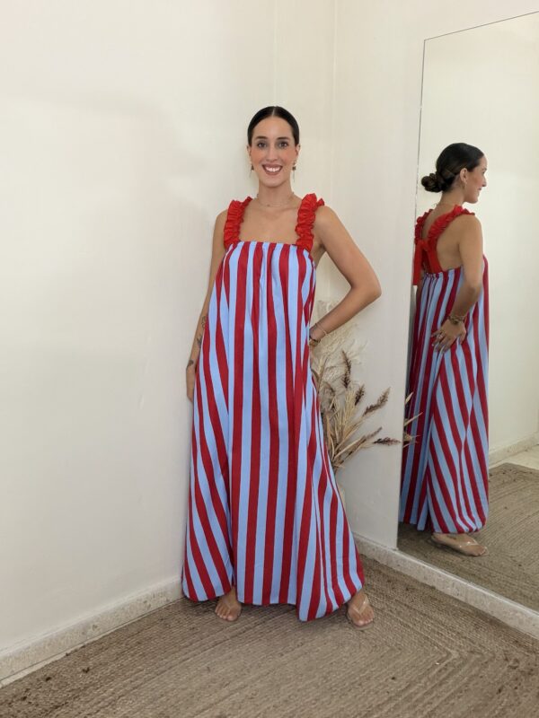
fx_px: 623
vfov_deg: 60.0
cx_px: 270
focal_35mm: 30
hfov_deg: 46.8
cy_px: 359
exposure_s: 1/60
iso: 125
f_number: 1.9
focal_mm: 2.71
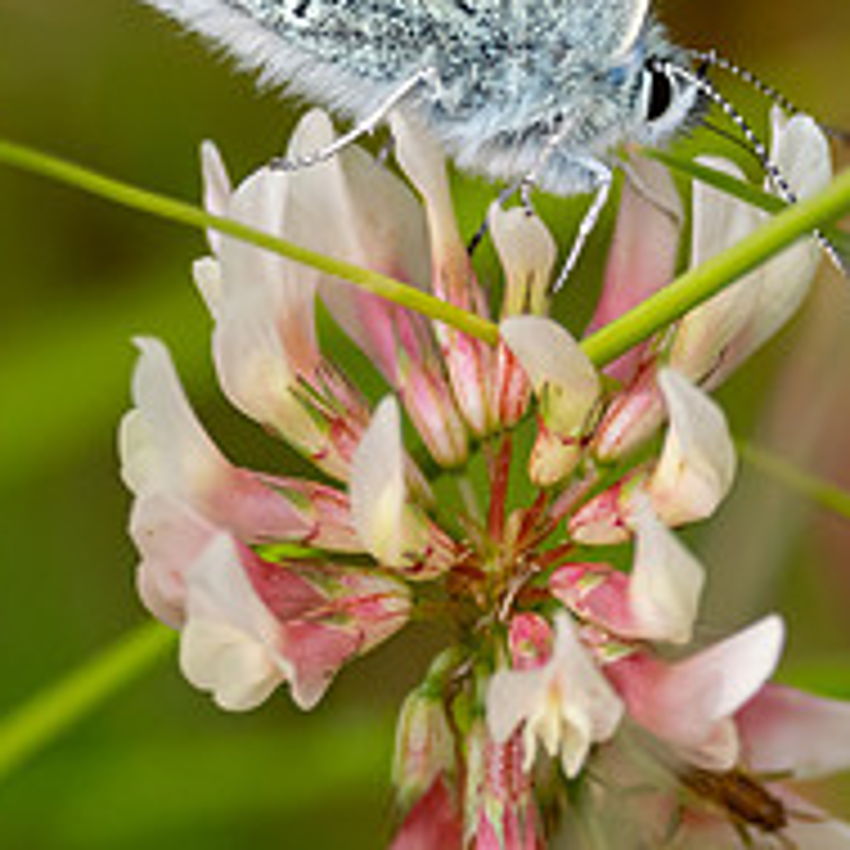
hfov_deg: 0.7
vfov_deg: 0.7
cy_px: 144
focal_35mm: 2354
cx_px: 697
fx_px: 65396
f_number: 5.6
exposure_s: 1/1250
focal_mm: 420
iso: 500
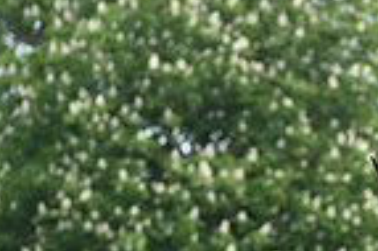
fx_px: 8516
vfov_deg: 1.7
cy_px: 279
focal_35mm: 812
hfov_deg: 2.5
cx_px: 621
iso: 640
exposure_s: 1/1250
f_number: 5
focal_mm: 200
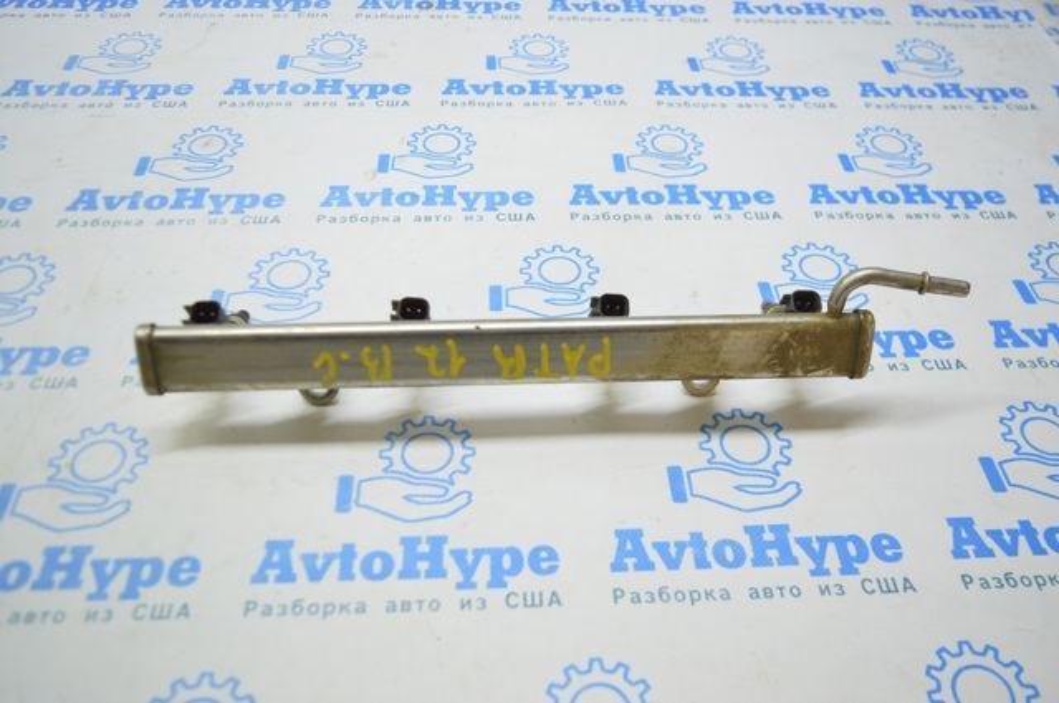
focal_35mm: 30
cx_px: 530
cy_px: 352
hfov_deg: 62.0
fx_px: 881
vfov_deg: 43.5
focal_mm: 20
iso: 400
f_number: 3.8
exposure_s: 1/40
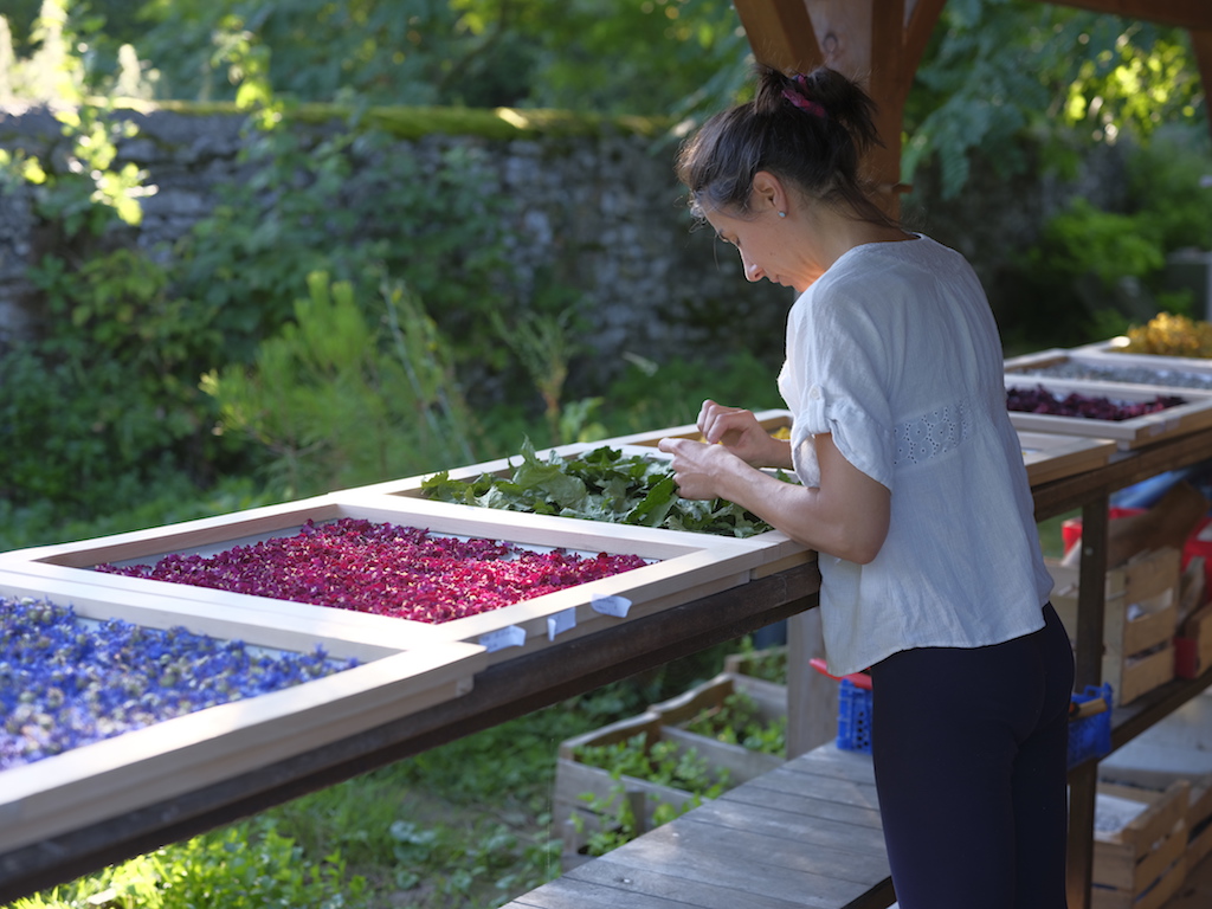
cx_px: 606
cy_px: 454
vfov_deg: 23.3
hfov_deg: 30.7
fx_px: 2206
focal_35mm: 63
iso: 200
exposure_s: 1/100
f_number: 4
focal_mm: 80
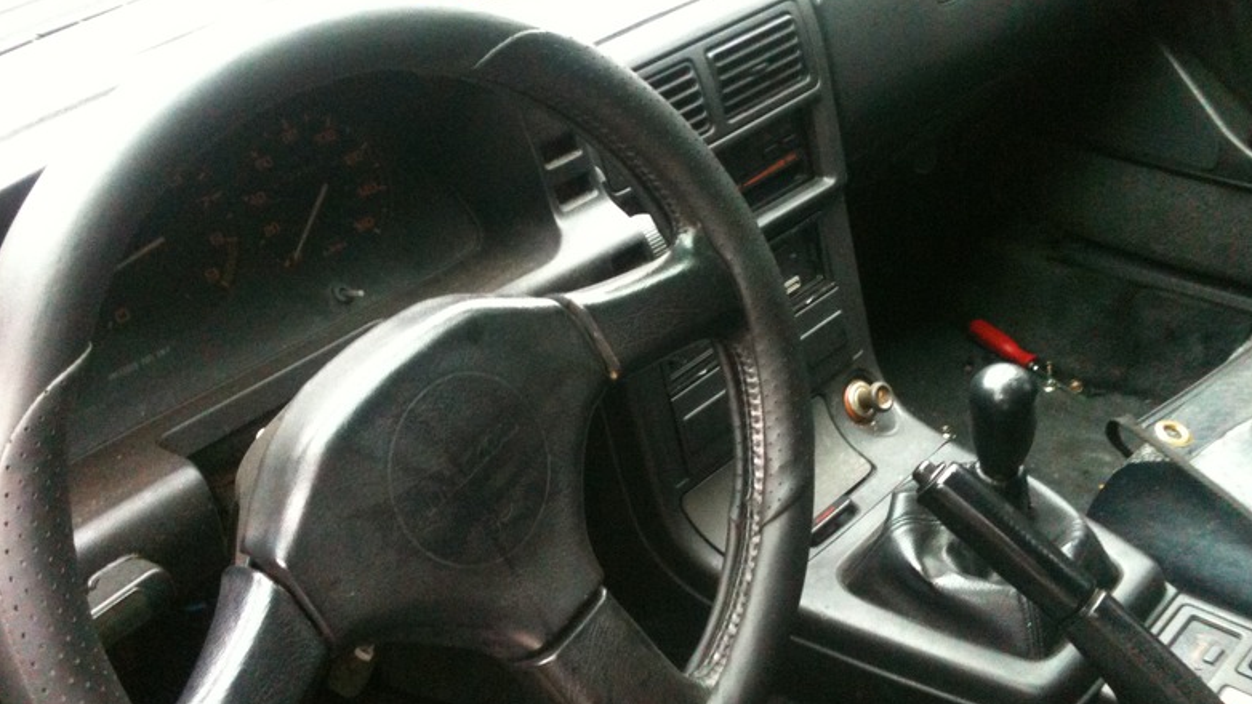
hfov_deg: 51.6
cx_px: 637
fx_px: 1295
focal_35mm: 39
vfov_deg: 30.4
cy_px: 307
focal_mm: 3.85
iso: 320
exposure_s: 1/17
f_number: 2.8
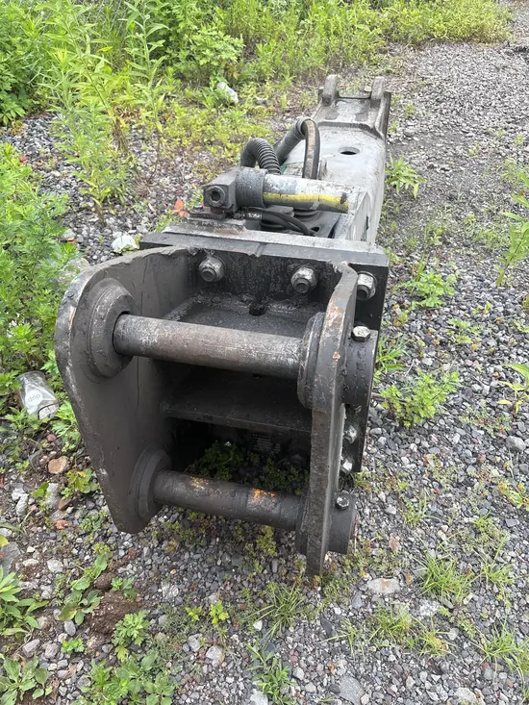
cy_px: 352
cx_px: 264
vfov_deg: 67.3
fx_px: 530
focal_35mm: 26
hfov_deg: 53.1
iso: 50
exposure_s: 1/618
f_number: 1.6
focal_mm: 5.96
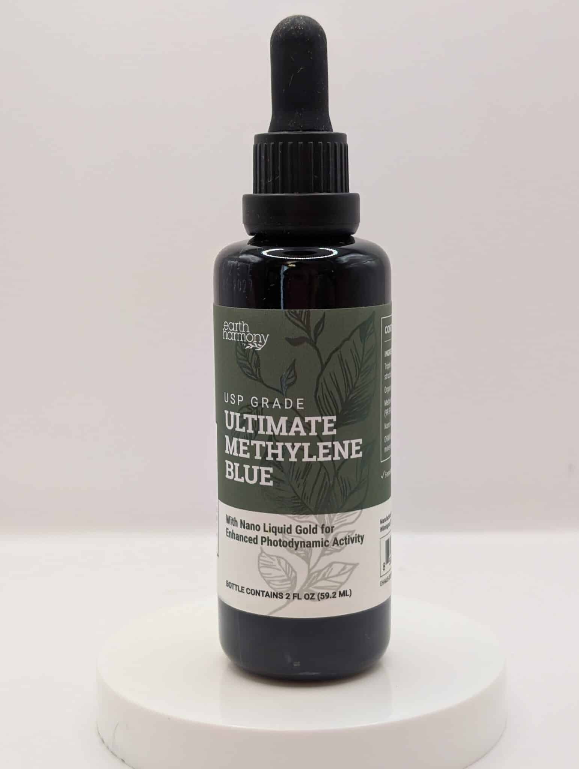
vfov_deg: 38.9
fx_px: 1090
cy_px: 384
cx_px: 290
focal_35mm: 49
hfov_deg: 29.7
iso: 373
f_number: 1.68
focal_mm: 6.9
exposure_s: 1/120
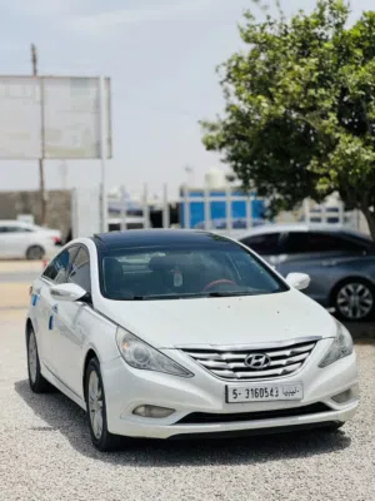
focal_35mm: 77
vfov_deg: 25.3
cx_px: 188
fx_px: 1112
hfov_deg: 19.1
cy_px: 250
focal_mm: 9
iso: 32
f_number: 2.8
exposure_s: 1/1815
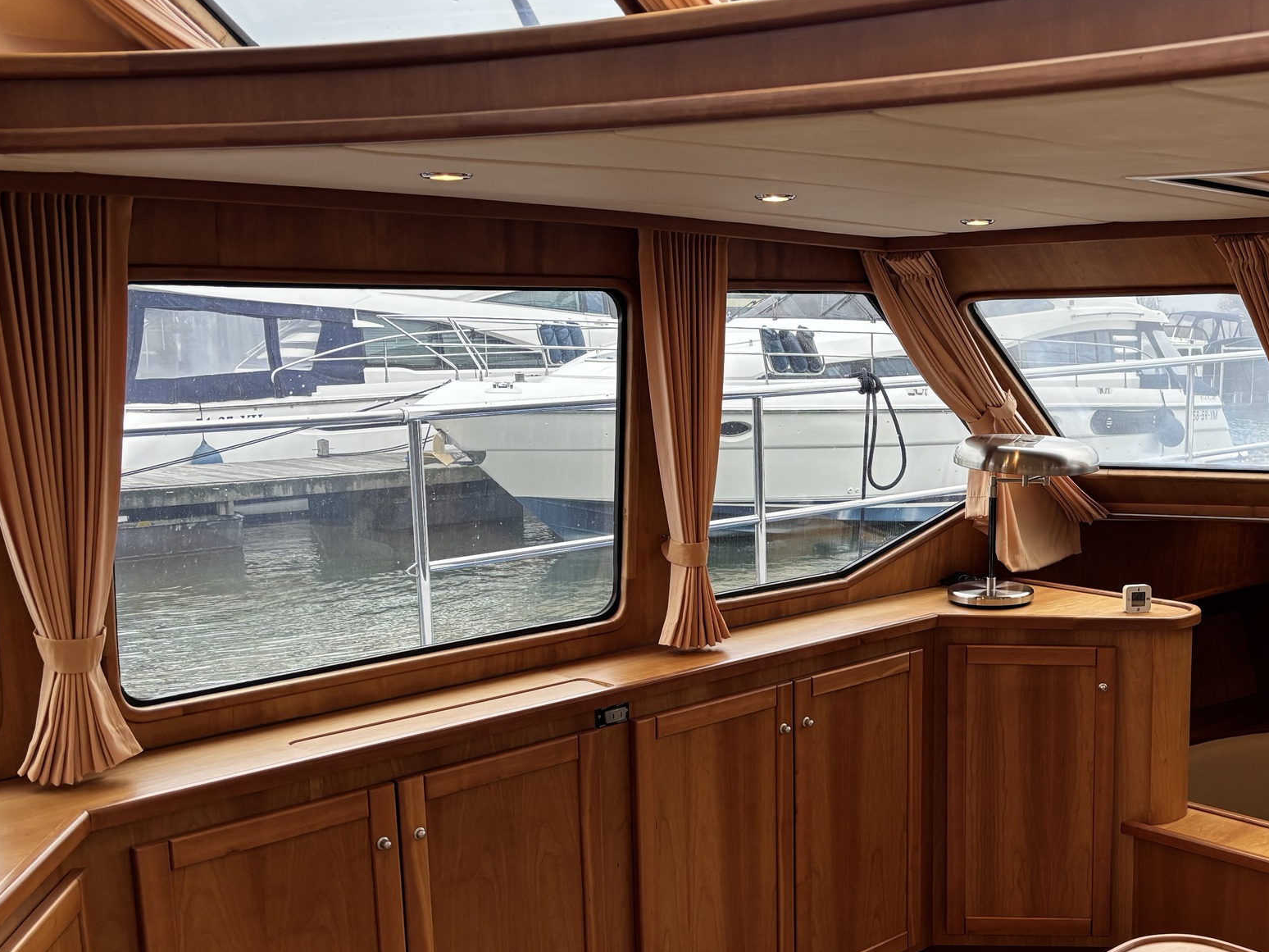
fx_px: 1540
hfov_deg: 42.8
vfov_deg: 34.2
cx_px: 1009
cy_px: 588
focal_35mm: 42
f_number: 1.6
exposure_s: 1/100
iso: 125
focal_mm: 5.96
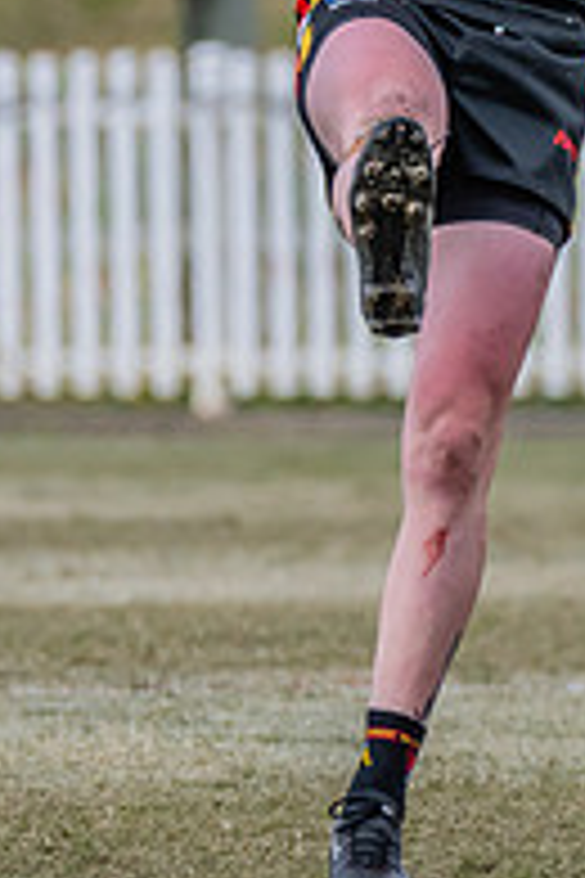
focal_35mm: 1705
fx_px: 41556
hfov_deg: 0.8
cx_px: 440
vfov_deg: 1.2
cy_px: 83
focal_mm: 460
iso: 800
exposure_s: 1/1600
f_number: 9
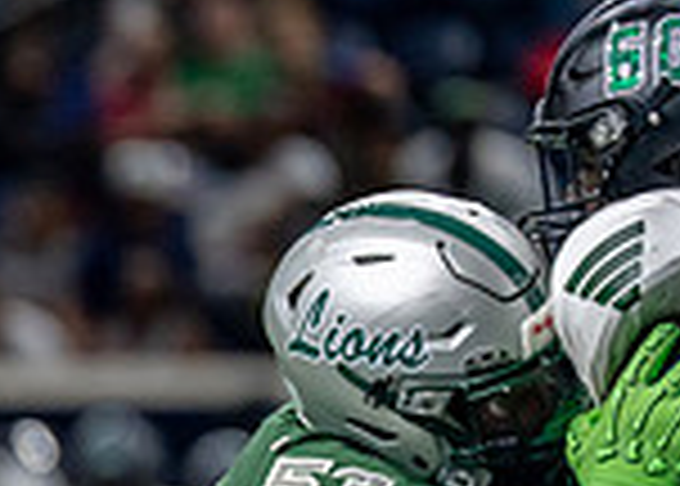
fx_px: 20770
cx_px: -494
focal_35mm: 1075
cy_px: 729
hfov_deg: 1.9
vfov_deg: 1.3
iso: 1600
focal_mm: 200
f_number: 2.8
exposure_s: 1/1000
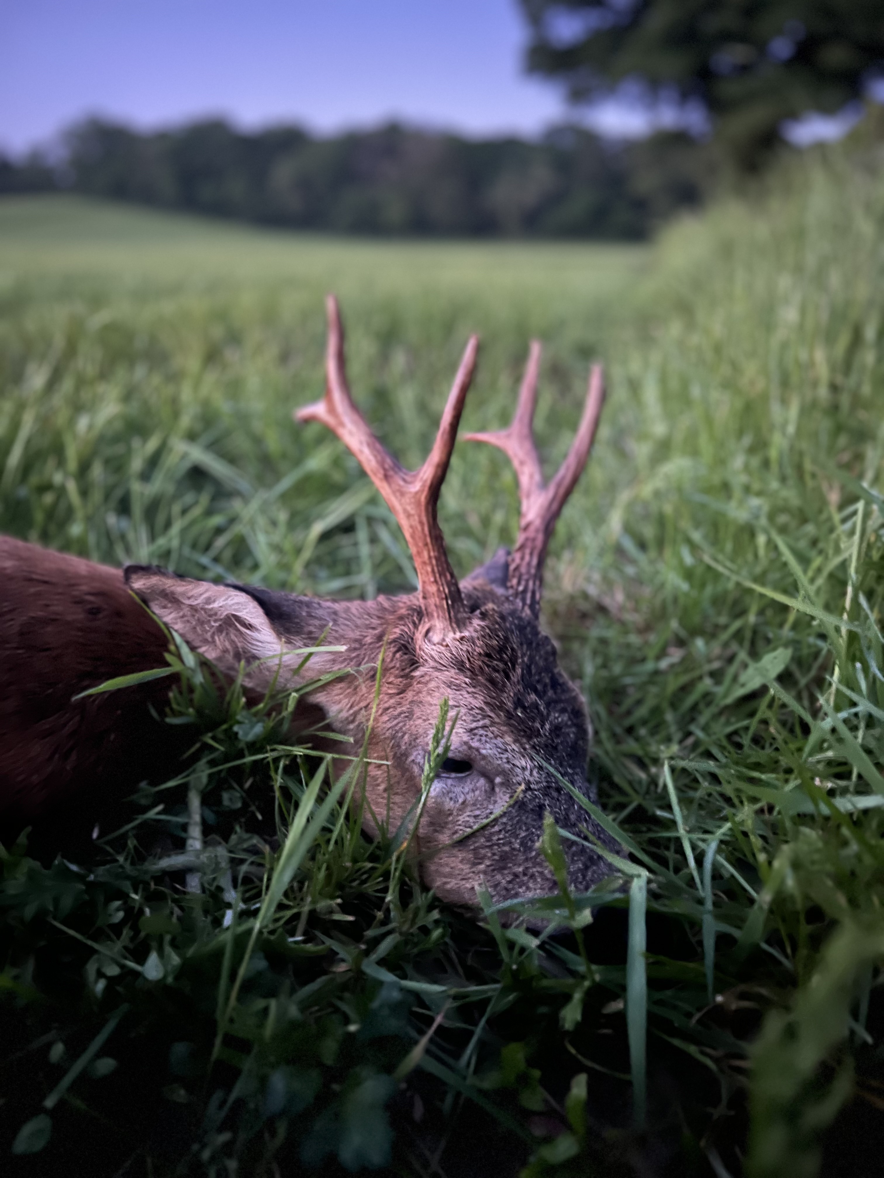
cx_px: 442
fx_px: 885
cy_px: 589
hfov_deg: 53.1
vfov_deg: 67.3
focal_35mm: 26
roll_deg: -0.1
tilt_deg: -17.7
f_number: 1.5
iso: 1000
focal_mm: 5.7
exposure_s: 1/2
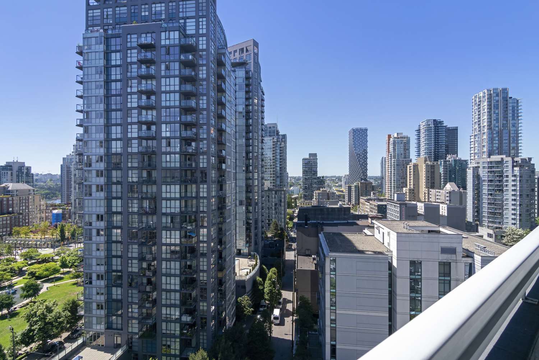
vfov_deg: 72.1
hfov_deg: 95.0
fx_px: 247
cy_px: 180
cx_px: 270
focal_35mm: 16
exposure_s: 1/320
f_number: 10
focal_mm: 11
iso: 400
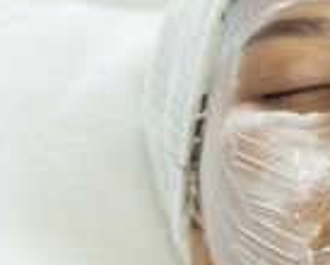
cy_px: 344
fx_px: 2210
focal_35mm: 226
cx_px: 578
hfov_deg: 8.3
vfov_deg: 6.8
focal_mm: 55
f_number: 2.8
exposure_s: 1/125
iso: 200
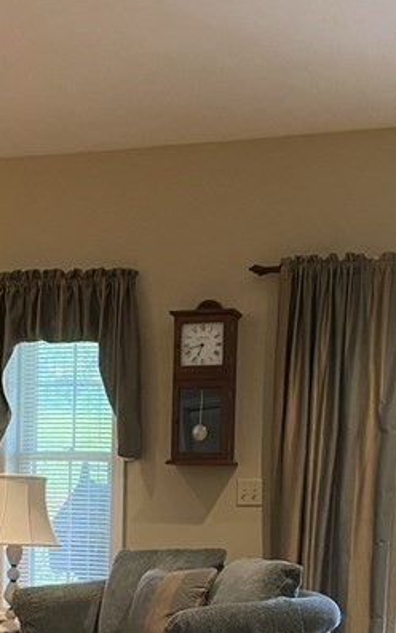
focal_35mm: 71
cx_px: 126
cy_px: 577
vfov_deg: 27.8
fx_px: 1226
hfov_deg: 18.3
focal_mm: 4.25
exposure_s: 1/60
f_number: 1.8
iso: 500
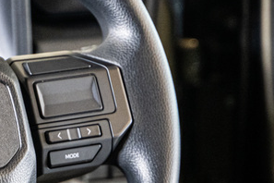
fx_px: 1651
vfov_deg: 6.3
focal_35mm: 217
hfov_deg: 9.3
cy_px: 149
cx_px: -66
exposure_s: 1/125
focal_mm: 63
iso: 1600
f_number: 2.8
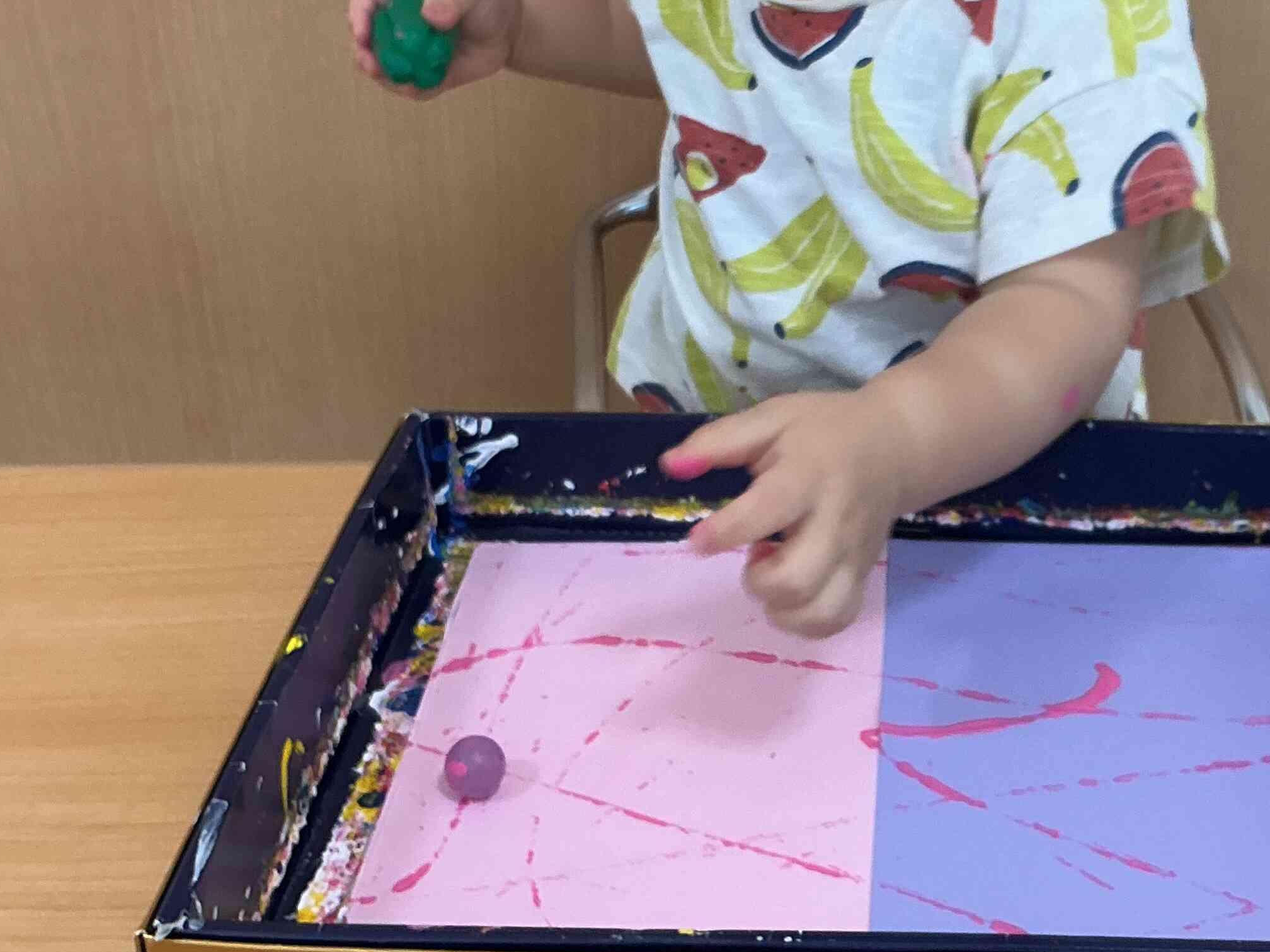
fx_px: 2128
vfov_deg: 25.0
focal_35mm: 58
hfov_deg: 32.9
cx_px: 878
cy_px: 256
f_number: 1.8
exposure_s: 1/120
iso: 50
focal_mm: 3
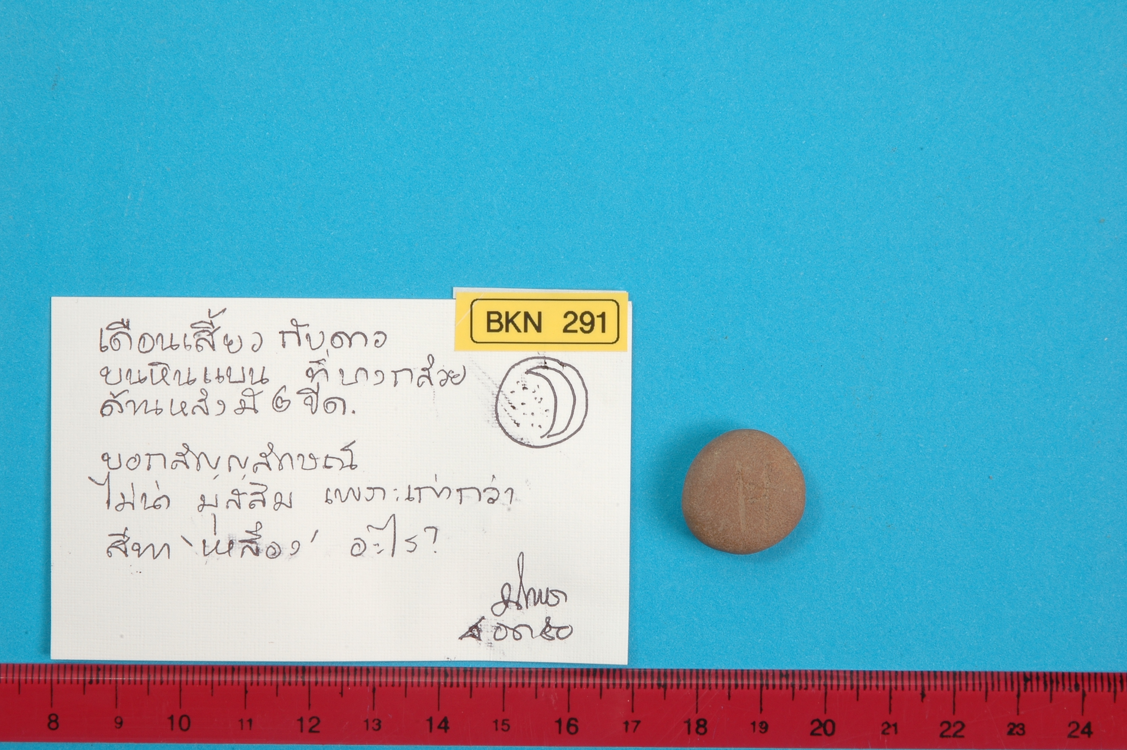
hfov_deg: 19.5
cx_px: 564
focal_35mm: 105
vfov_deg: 13.0
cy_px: 375
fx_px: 3284
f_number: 29
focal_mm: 70
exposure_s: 1/10
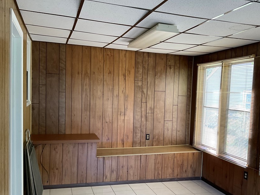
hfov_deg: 51.1
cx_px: 154
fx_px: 270
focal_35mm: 36
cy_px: 113
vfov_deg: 39.6
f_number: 1.8
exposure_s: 1/60
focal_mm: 3
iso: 40
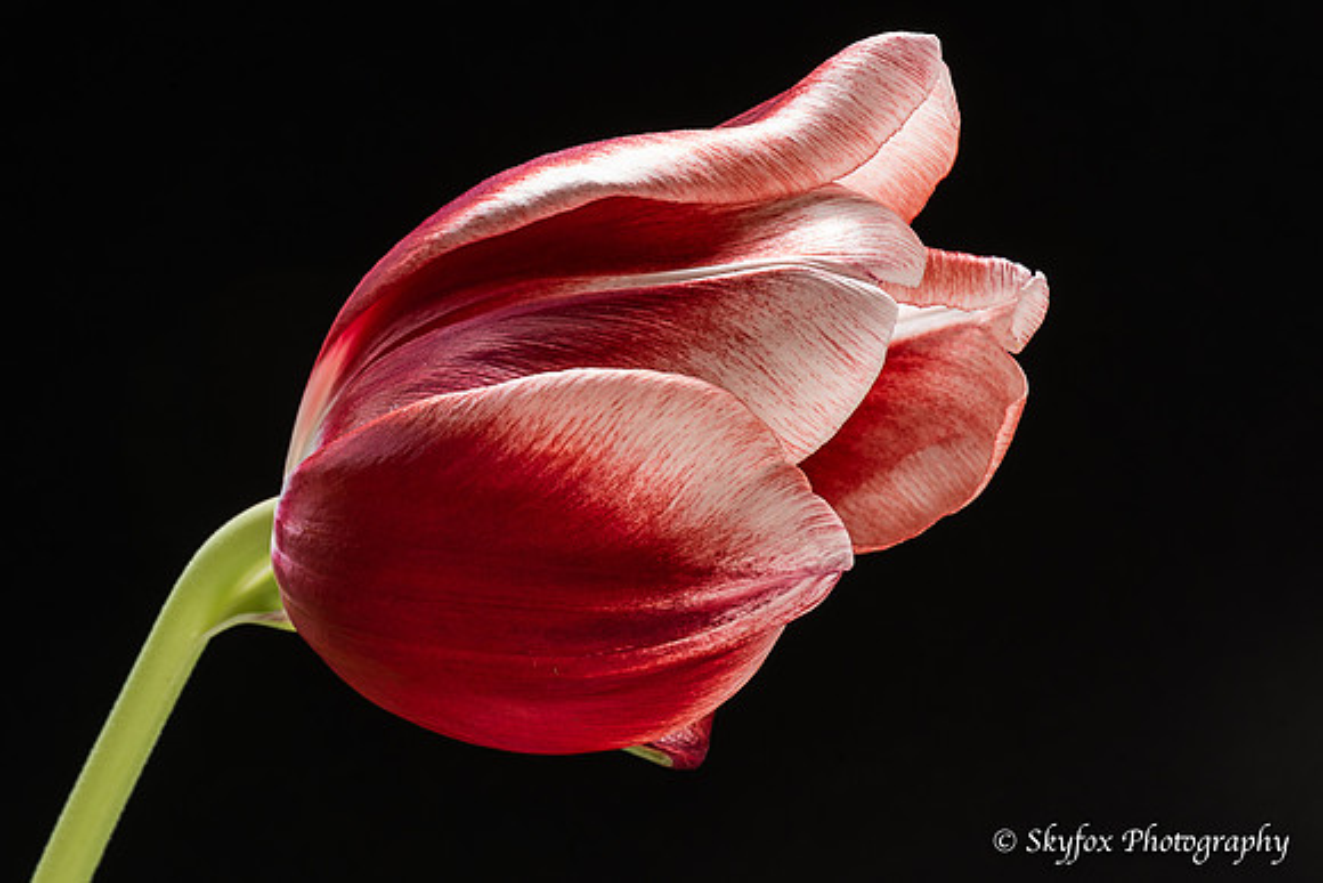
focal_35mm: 164
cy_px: 549
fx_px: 6017
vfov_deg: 8.4
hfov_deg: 12.5
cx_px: 444
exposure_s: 1.6
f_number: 22
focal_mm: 105
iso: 31
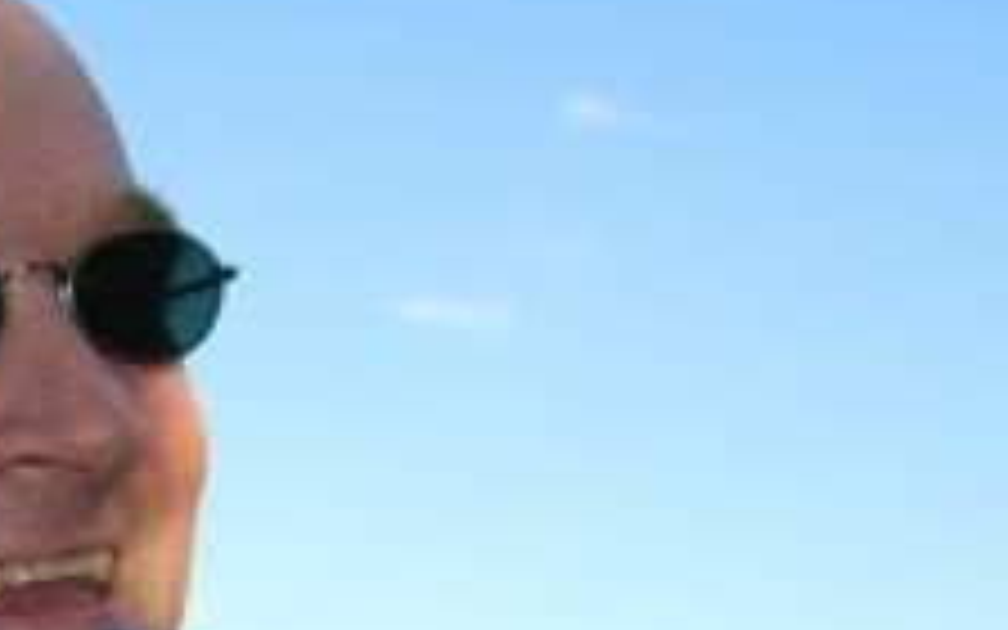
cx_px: -117
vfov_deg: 11.0
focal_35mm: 117
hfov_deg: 17.2
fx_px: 3214
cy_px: 740
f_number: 4
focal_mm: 7.9
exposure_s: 1/320
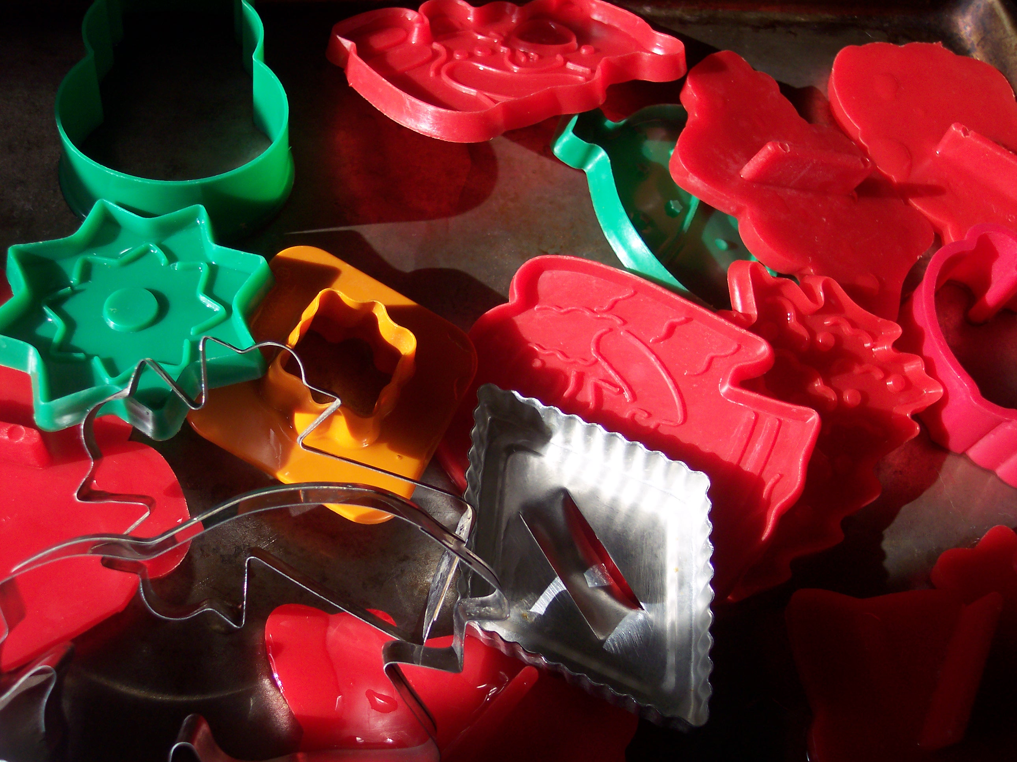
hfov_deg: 49.0
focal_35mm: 38
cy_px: 381
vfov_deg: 37.7
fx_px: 1116
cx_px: 508
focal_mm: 8
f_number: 2.8
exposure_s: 1/700
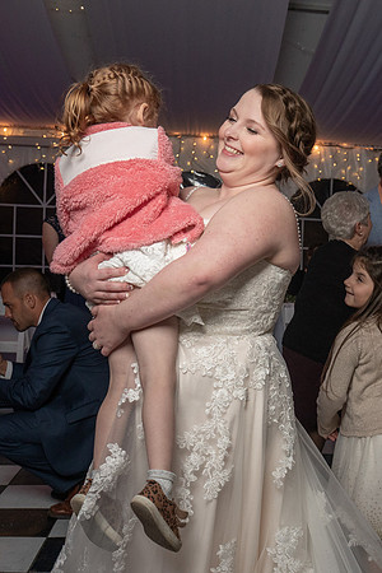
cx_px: 254
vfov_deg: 42.3
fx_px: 740
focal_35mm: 47
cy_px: 286
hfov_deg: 28.8
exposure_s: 1/250
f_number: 5.6
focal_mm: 31
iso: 2000
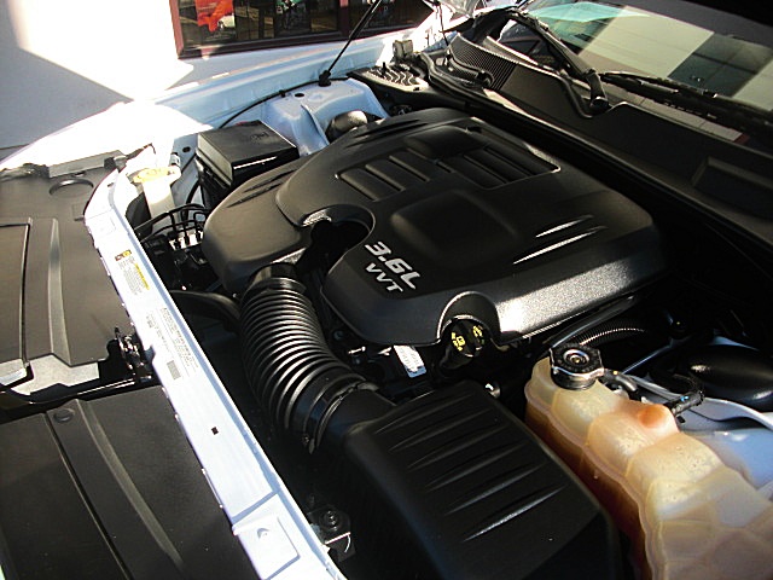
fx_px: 804
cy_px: 290
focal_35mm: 36
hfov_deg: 51.4
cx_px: 386
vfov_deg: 39.7
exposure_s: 1/400
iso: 50
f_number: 2.8
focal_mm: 6.3
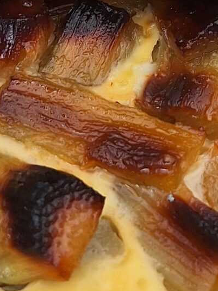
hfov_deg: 13.4
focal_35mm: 110
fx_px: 924
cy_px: -73
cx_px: 161
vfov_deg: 17.0
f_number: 1.8
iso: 40
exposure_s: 1/1770
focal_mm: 5.54
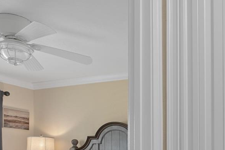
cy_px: 166
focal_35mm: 45
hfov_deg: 37.5
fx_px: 284
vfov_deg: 27.1
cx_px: 237
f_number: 8
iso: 250
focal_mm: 11
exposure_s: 1/4
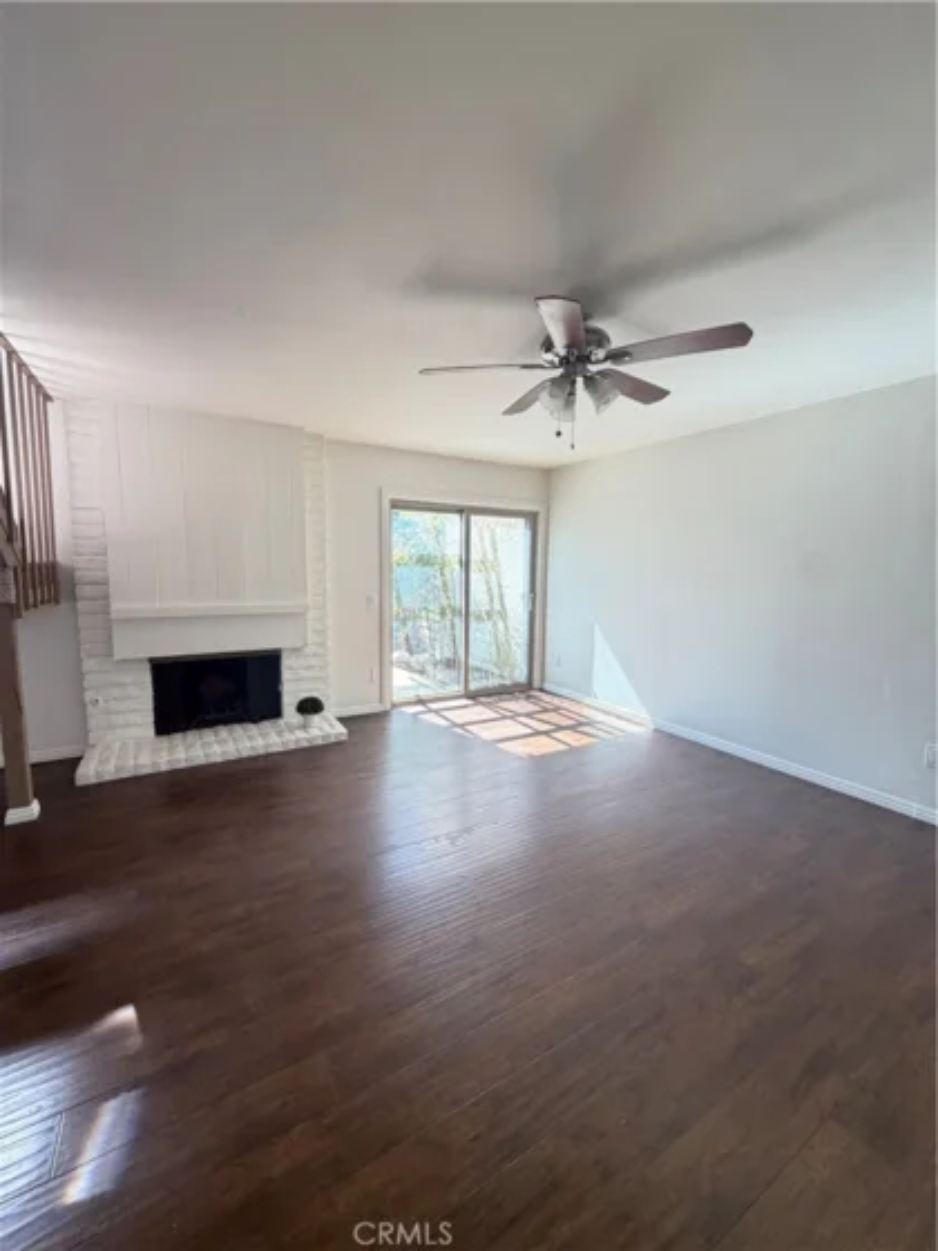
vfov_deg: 102.1
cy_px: 626
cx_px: 469
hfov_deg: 85.7
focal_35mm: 14
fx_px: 506
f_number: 2.2
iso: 160
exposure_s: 1/121
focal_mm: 2.22
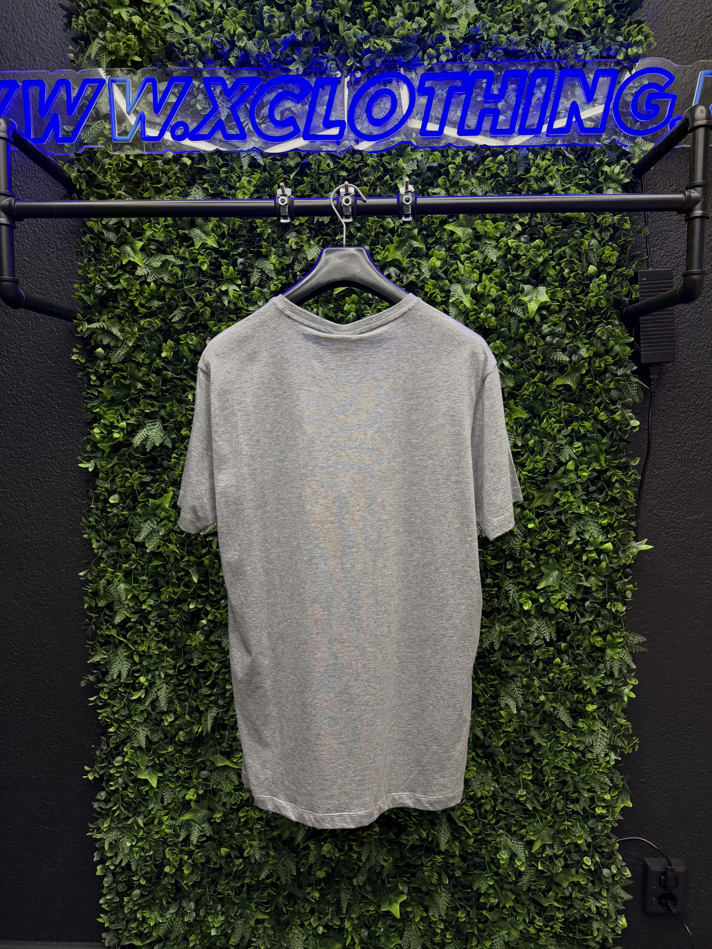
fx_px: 658
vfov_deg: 71.6
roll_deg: -1.0
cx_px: 356
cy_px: 474
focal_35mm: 24
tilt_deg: -6.2
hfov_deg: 56.8
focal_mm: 6.76
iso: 200
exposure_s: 1/126
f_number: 1.78
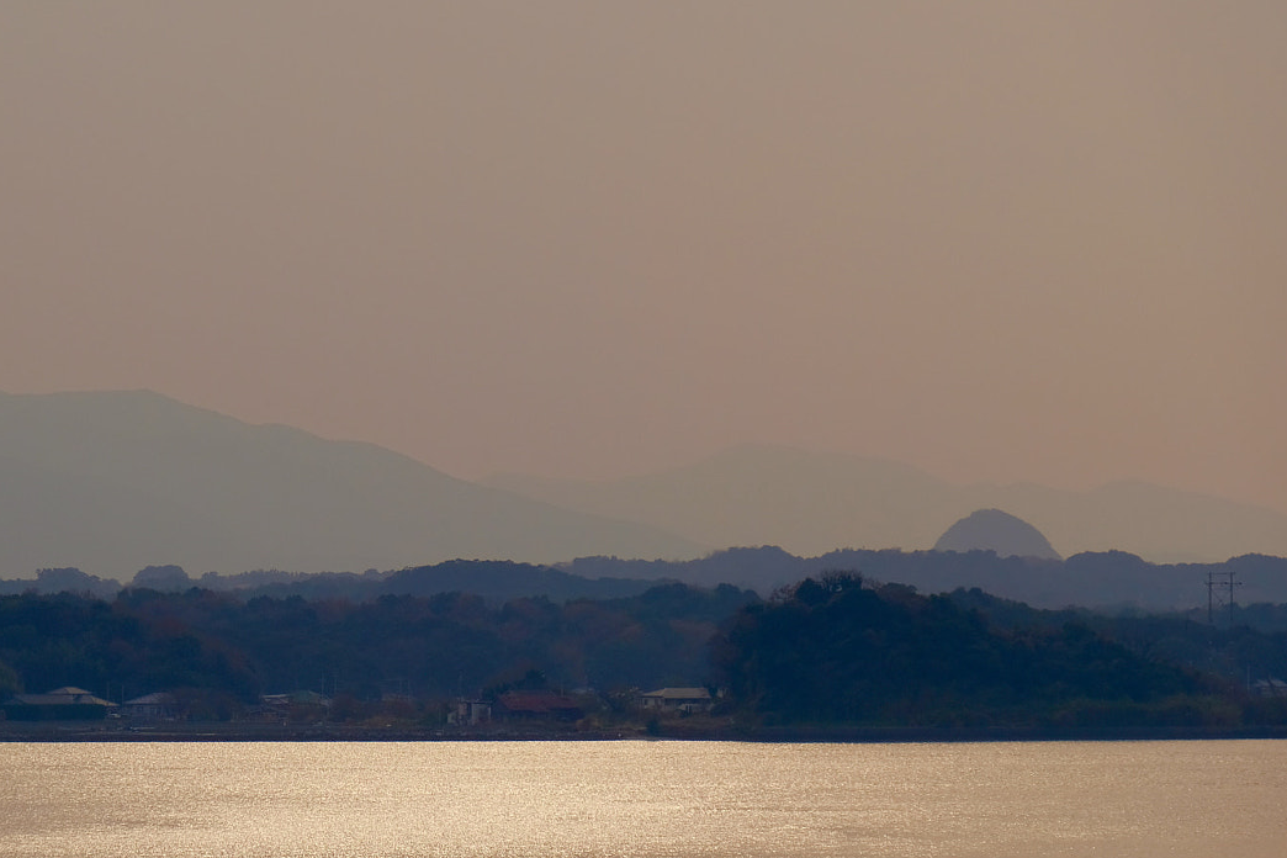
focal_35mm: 311
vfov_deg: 4.4
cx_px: 398
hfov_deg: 6.6
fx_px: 11117
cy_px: 587
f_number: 8
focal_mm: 135
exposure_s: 1/600
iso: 200
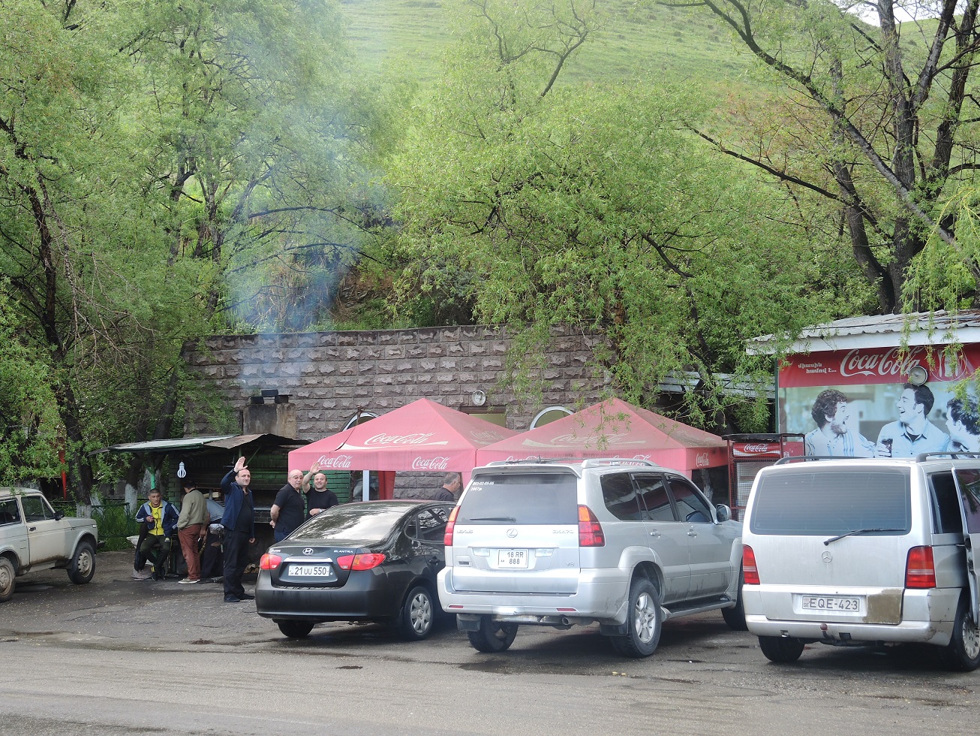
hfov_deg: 33.2
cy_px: 368
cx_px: 490
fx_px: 1642
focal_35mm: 58
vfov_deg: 25.2
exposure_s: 1/50
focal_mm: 12.5
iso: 100
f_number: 2.8
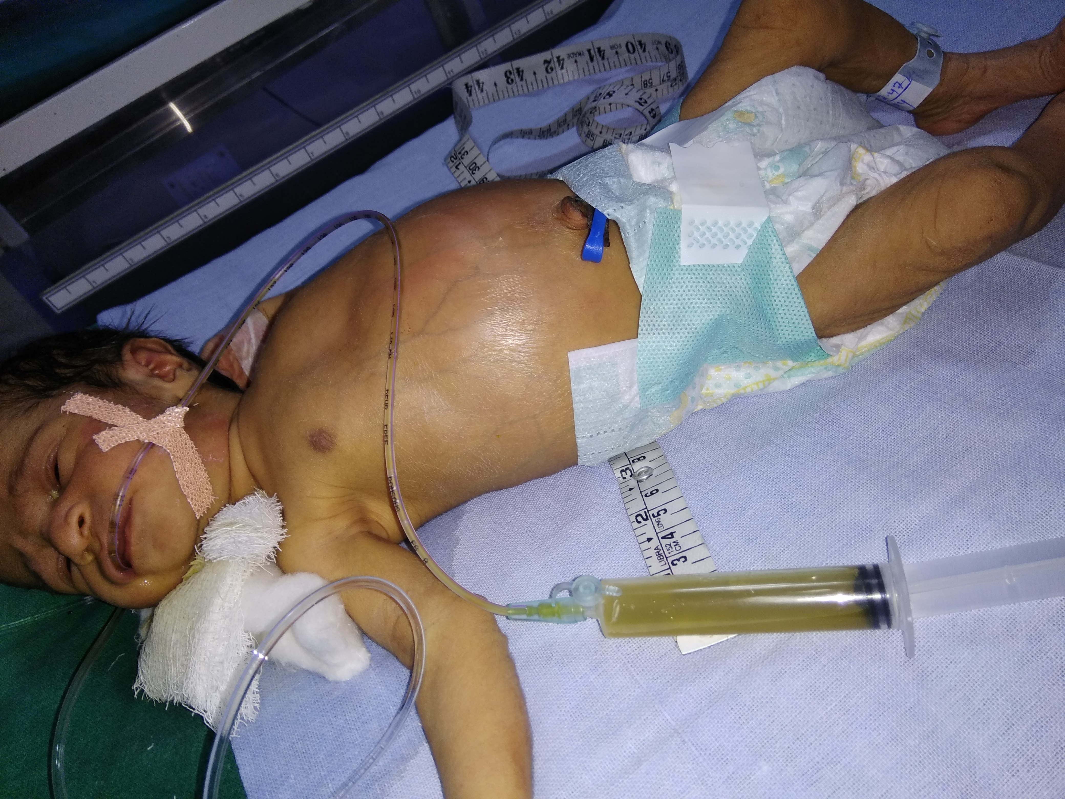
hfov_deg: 79.0
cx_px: 532
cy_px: 400
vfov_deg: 63.4
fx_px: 646
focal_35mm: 21
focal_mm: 3.57
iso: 125
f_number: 2
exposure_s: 1/50
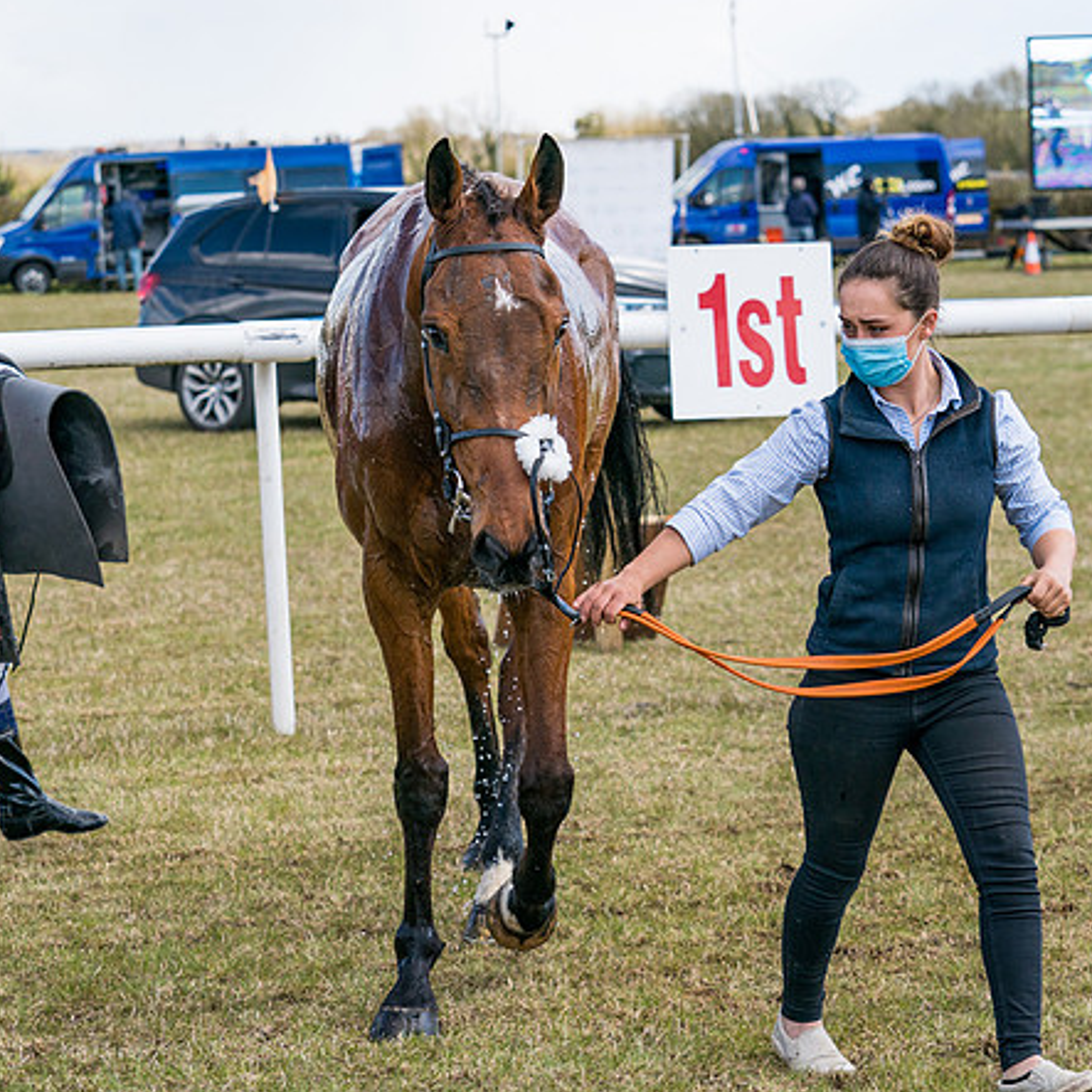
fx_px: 3426
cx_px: 454
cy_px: 552
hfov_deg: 18.1
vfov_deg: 18.1
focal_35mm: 96
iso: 400
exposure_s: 1/1600
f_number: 5
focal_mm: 70
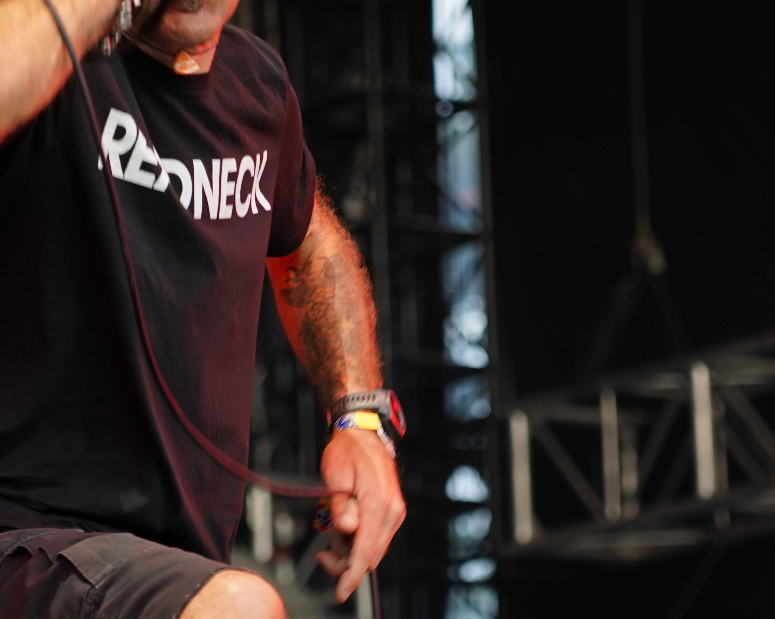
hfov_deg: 7.4
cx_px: 318
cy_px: 145
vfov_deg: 5.9
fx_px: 6009
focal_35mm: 262
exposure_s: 1/125
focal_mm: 105
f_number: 4
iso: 400
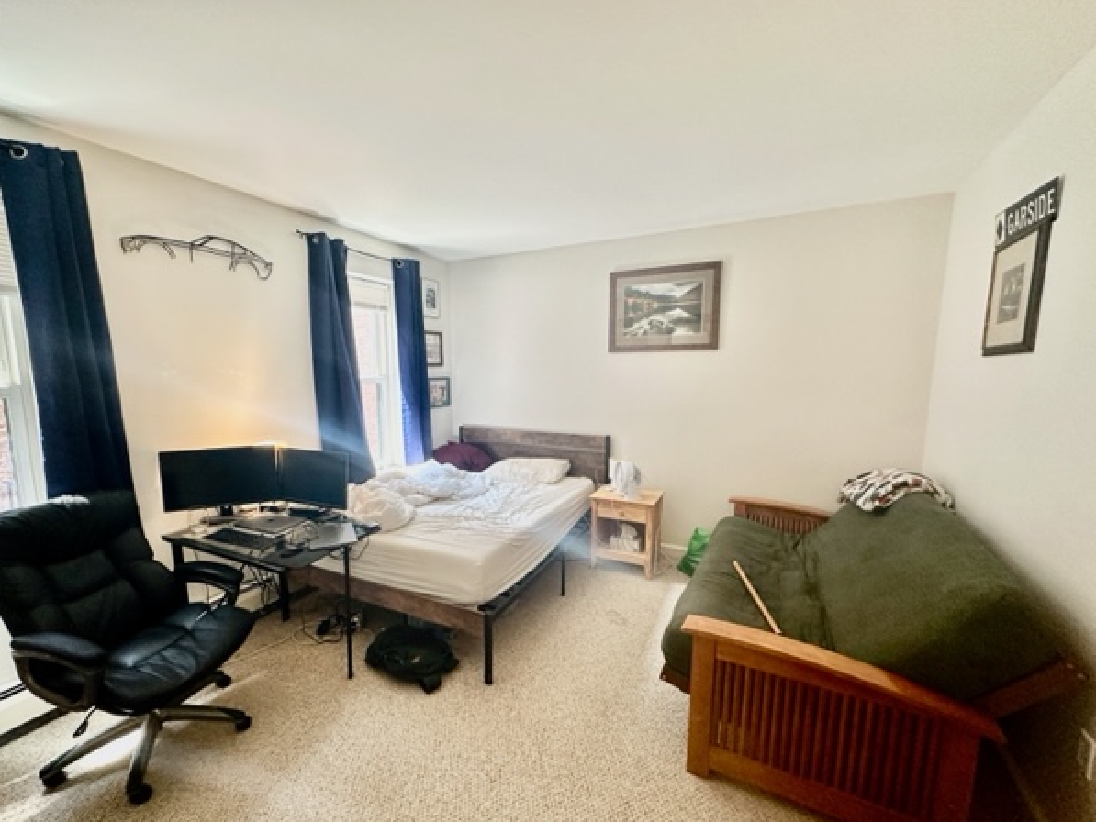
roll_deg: +0.2
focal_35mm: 15
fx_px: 475
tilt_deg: -8.3
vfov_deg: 81.7
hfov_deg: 98.0
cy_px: 433
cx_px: 516
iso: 200
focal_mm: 2.22
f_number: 2.2
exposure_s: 1/120
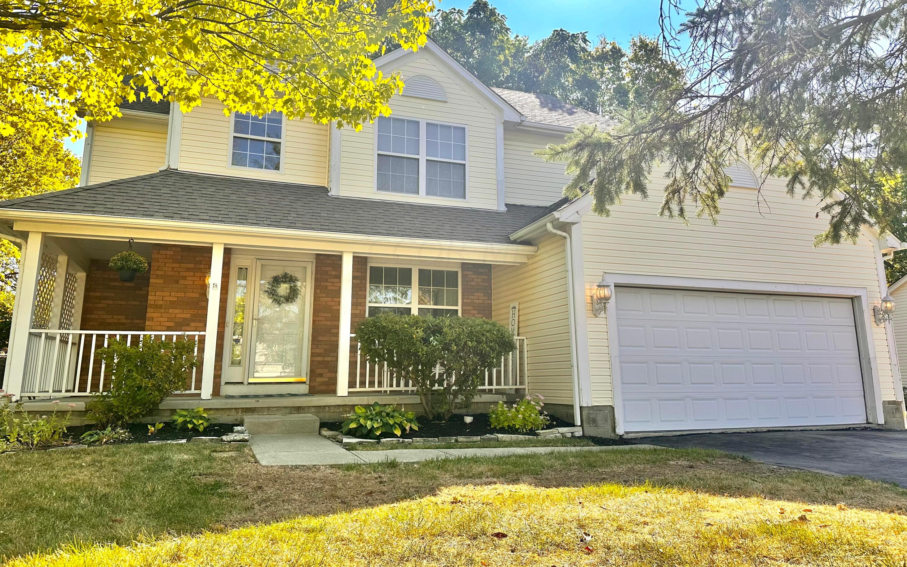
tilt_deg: +11.9
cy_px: 251
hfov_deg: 70.4
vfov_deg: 47.5
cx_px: 460
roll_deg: +0.1
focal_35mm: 26
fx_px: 643
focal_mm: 6.86
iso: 80
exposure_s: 1/2299
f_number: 1.78
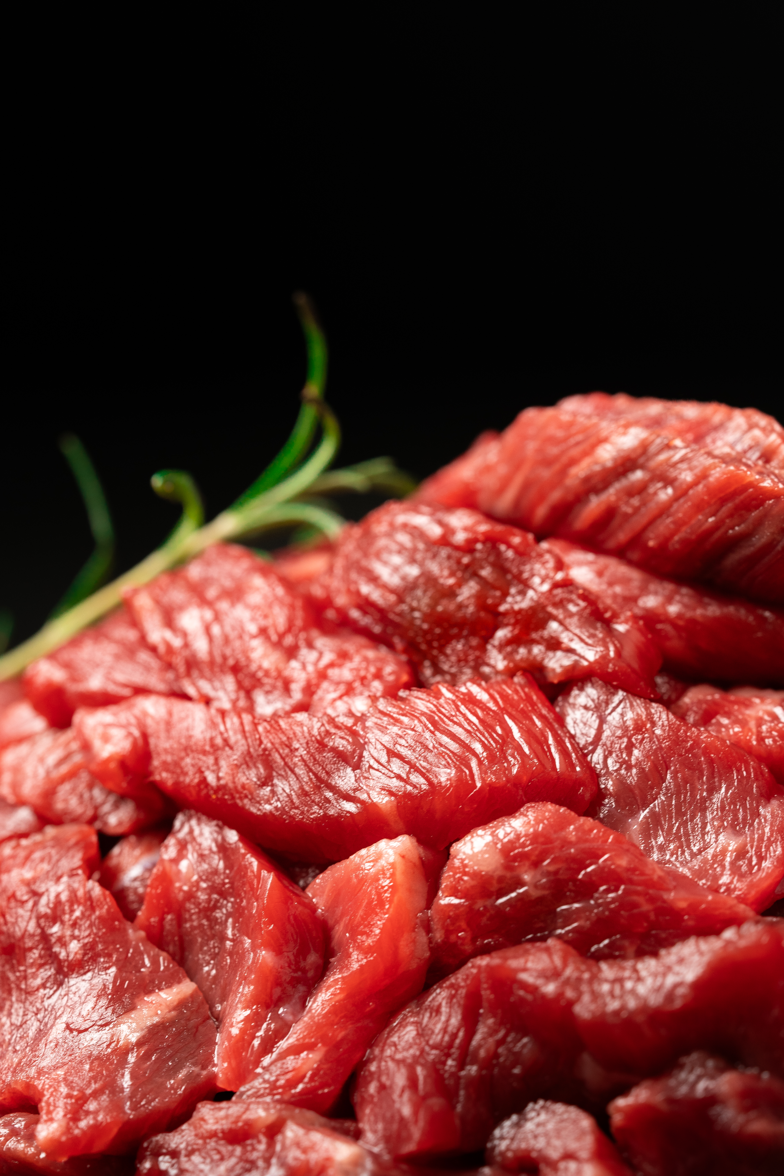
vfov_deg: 22.6
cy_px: 588
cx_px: 392
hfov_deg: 15.2
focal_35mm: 90
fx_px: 2940
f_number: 6.3
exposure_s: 1/50
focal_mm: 90
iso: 400
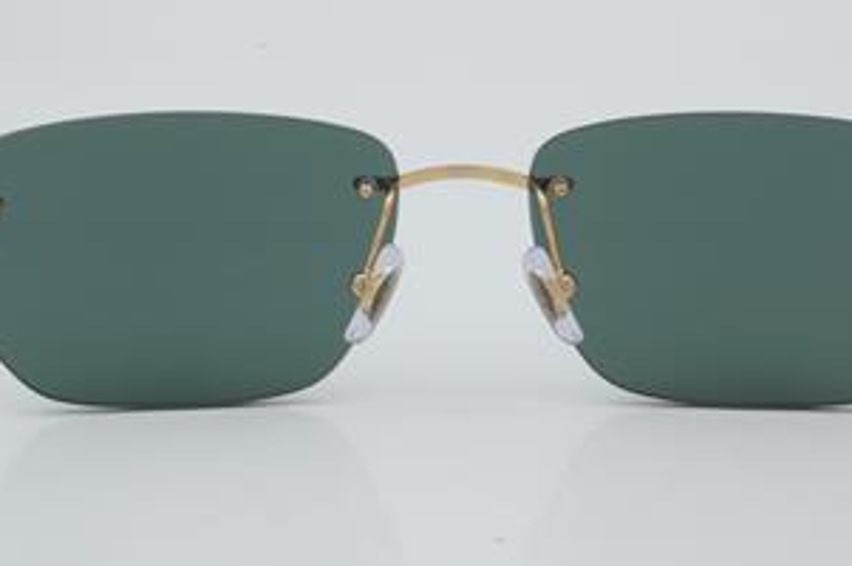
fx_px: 2593
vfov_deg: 12.5
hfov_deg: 18.7
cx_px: 470
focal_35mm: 110
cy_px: 258
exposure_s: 1/4
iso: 100
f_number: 29
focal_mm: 55
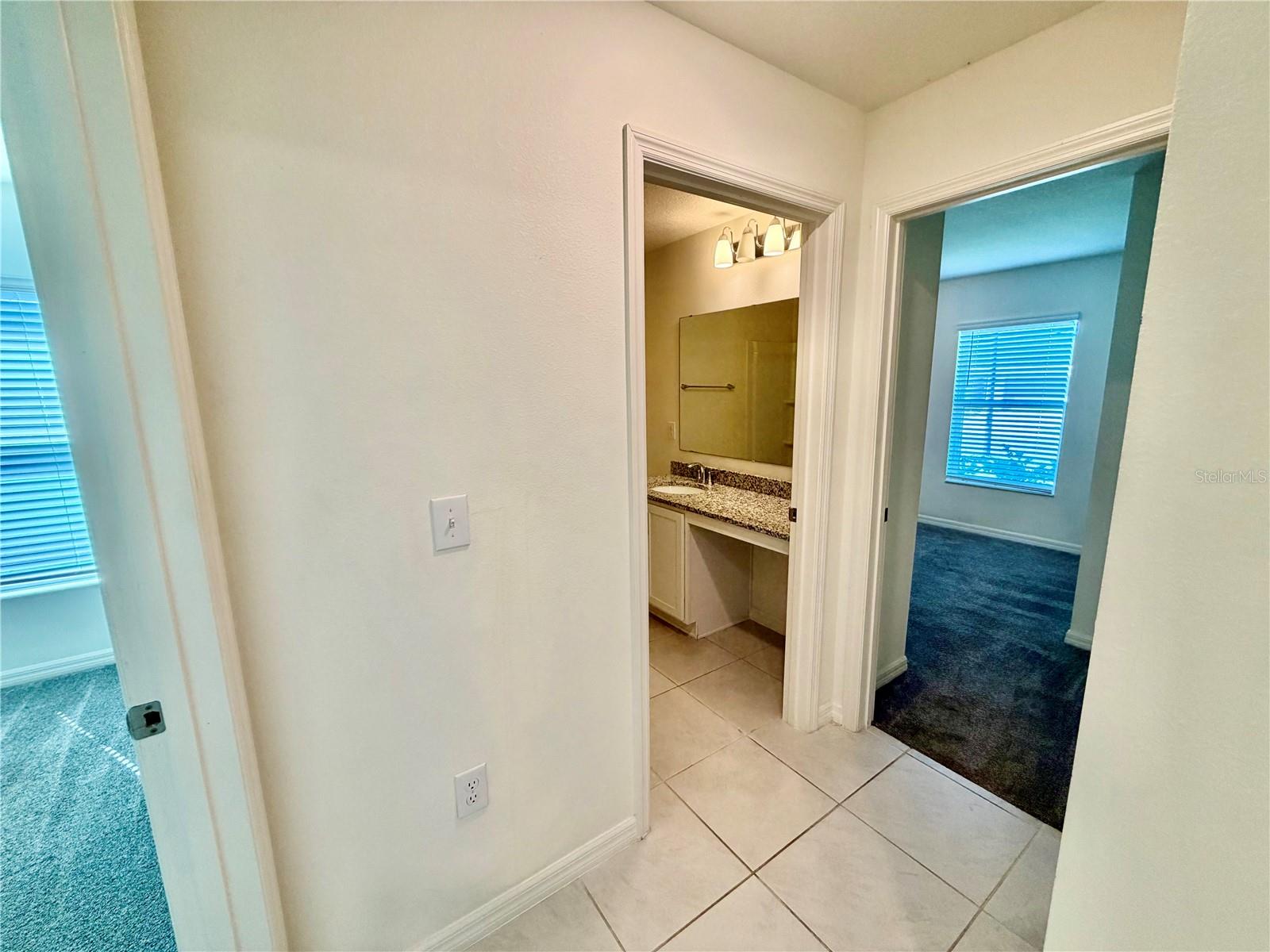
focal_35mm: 14
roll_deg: +1.1
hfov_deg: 102.1
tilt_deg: -9.4
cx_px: 635
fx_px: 514
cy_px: 476
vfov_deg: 85.7
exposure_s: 1/120
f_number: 2.2
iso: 160
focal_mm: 2.22
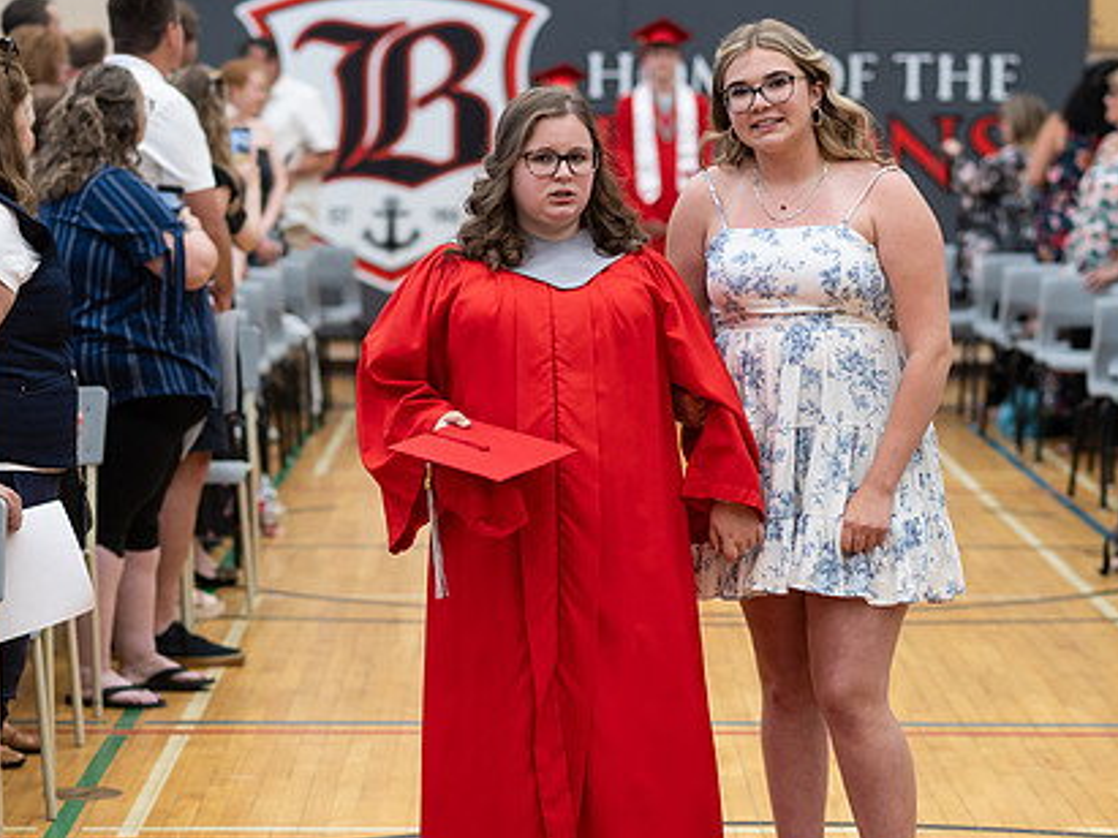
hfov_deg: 15.5
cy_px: 501
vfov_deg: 11.7
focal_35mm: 127
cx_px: 585
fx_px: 4101
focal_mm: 85
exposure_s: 1/200
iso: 1000
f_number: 2.8
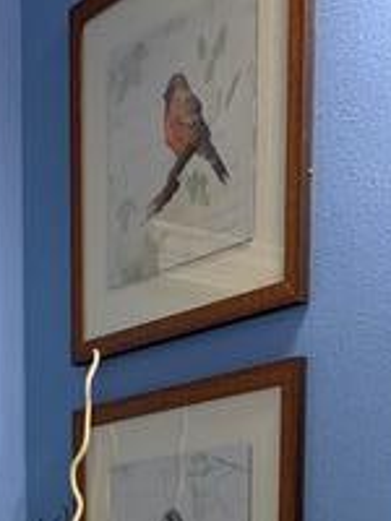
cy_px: 789
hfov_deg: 17.7
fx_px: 1250
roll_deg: -0.6
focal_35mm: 83
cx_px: 128
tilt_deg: -7.0
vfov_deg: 20.2
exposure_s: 1/60
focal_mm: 4.25
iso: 320
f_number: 1.8
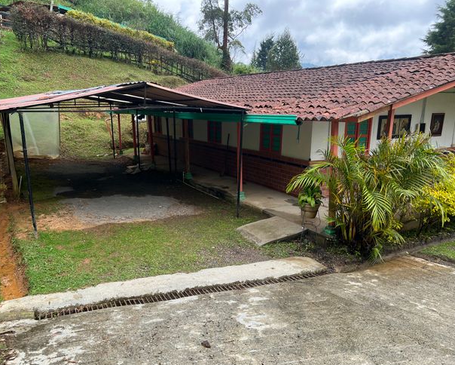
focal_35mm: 28
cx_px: 216
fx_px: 377
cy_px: 187
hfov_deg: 62.1
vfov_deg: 51.6
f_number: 1.5
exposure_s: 1/1224
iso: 50
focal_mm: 5.7
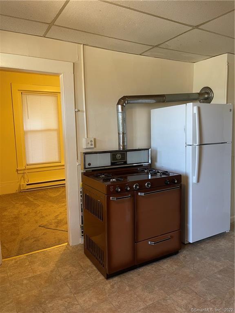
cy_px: 156
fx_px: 235
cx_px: 118
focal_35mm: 26
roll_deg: +0.7
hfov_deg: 53.1
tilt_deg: -7.4
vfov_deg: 67.3
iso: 250
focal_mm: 5.1
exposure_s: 1/60
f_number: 1.6
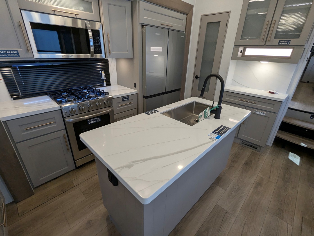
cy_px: 118
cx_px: 157
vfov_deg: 78.2
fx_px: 145
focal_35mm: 16
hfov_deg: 94.4
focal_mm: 2.35
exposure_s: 1/174
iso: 190
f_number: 2.2
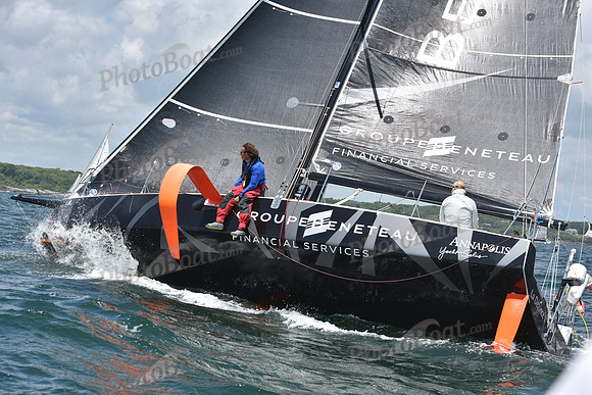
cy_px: 198
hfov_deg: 28.8
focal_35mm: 70
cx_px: 296
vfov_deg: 19.5
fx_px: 1151
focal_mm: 70
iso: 250
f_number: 6.3
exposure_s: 1/1250
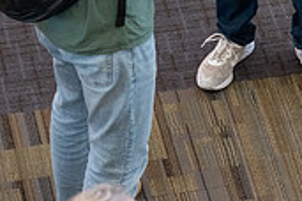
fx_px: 2995
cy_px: -148
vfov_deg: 3.8
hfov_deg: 5.8
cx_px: 219
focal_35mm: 357
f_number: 2.8
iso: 2000
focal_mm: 90.6
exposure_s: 1/140
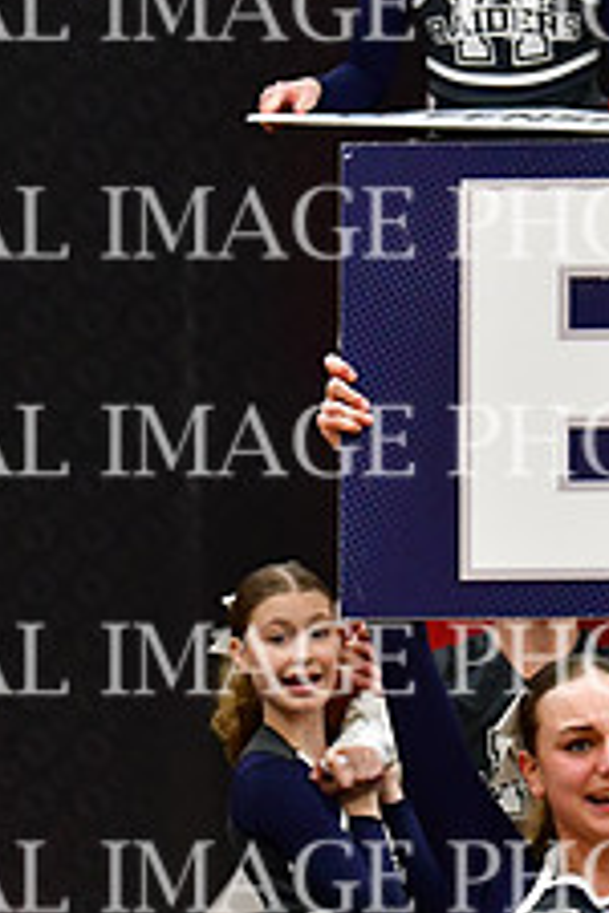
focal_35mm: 464
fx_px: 11773
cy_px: 986
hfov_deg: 3.0
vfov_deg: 4.4
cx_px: 420
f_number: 4
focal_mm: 120
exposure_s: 1/500
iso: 4000
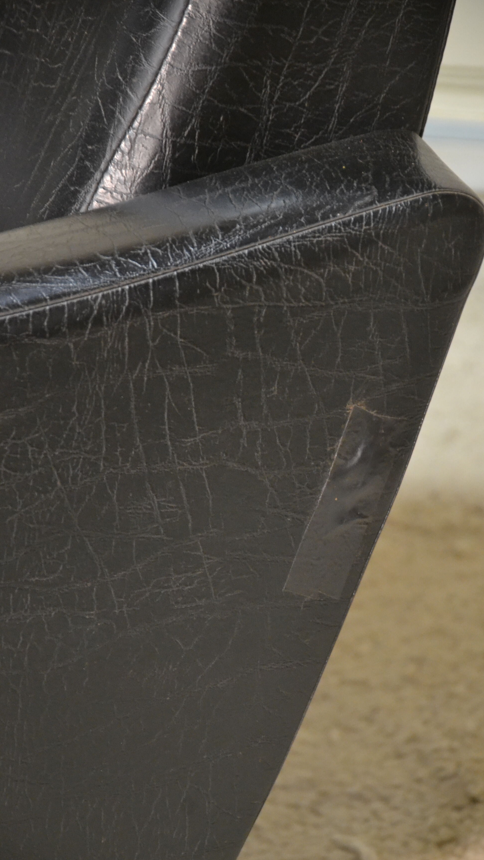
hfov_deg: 7.3
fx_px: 3776
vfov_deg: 13.0
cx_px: 267
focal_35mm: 166
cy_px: 430
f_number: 5.6
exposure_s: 1/30
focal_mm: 105
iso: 3200
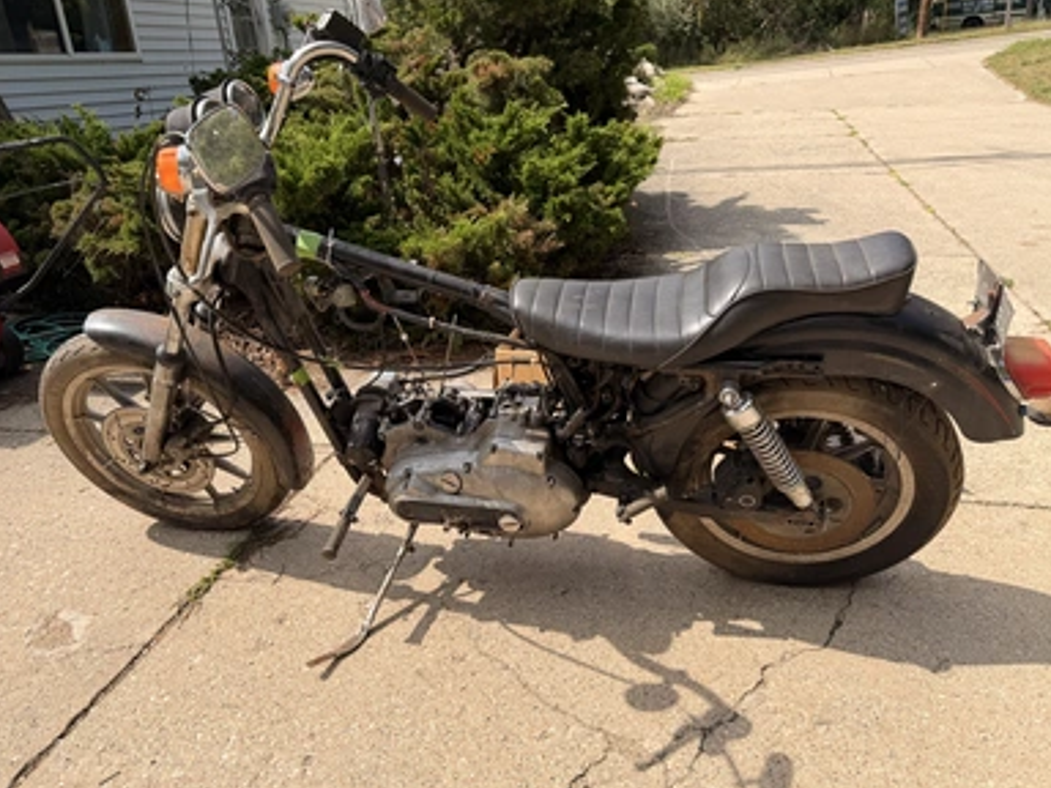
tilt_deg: -20.4
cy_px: 394
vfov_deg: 54.9
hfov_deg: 69.4
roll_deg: +4.1
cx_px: 534
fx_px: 759
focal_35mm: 25
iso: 80
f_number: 1.78
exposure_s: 1/3584
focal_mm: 6.76
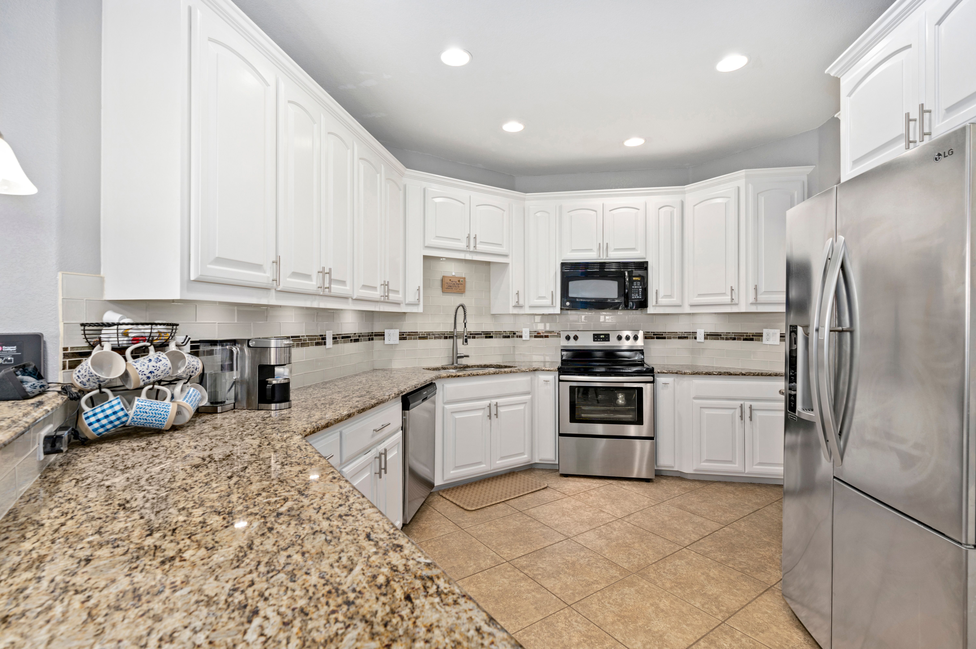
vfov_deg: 73.7
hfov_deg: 96.8
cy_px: 324
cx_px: 488
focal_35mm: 16
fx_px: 434
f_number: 7.1
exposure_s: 1/13
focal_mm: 16
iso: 320
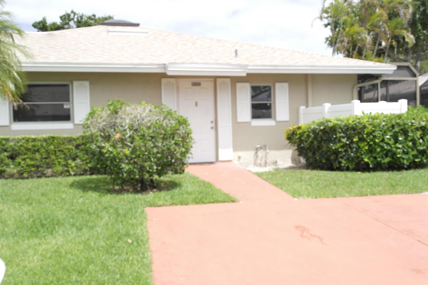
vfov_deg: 31.2
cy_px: 142
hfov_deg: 45.4
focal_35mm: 43
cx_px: 214
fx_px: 511
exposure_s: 1/180
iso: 100
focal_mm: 28
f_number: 10
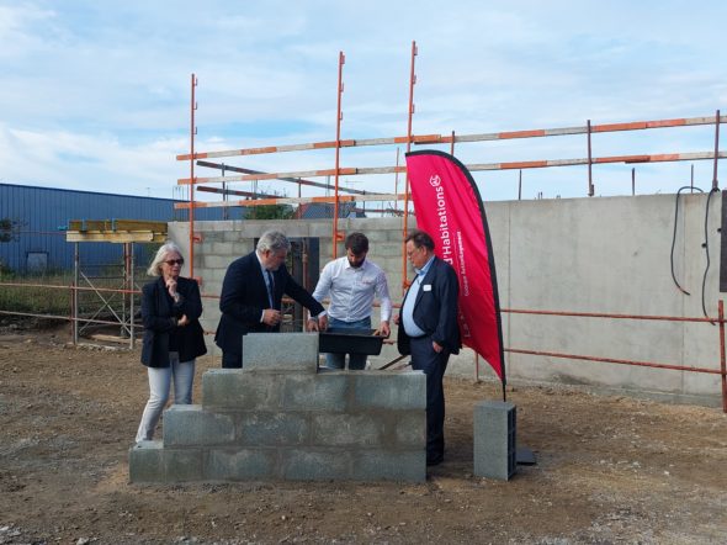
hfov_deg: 69.4
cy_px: 272
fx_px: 525
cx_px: 364
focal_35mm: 25
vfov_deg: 54.8
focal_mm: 5.23
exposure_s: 1/962
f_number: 1.8
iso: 40
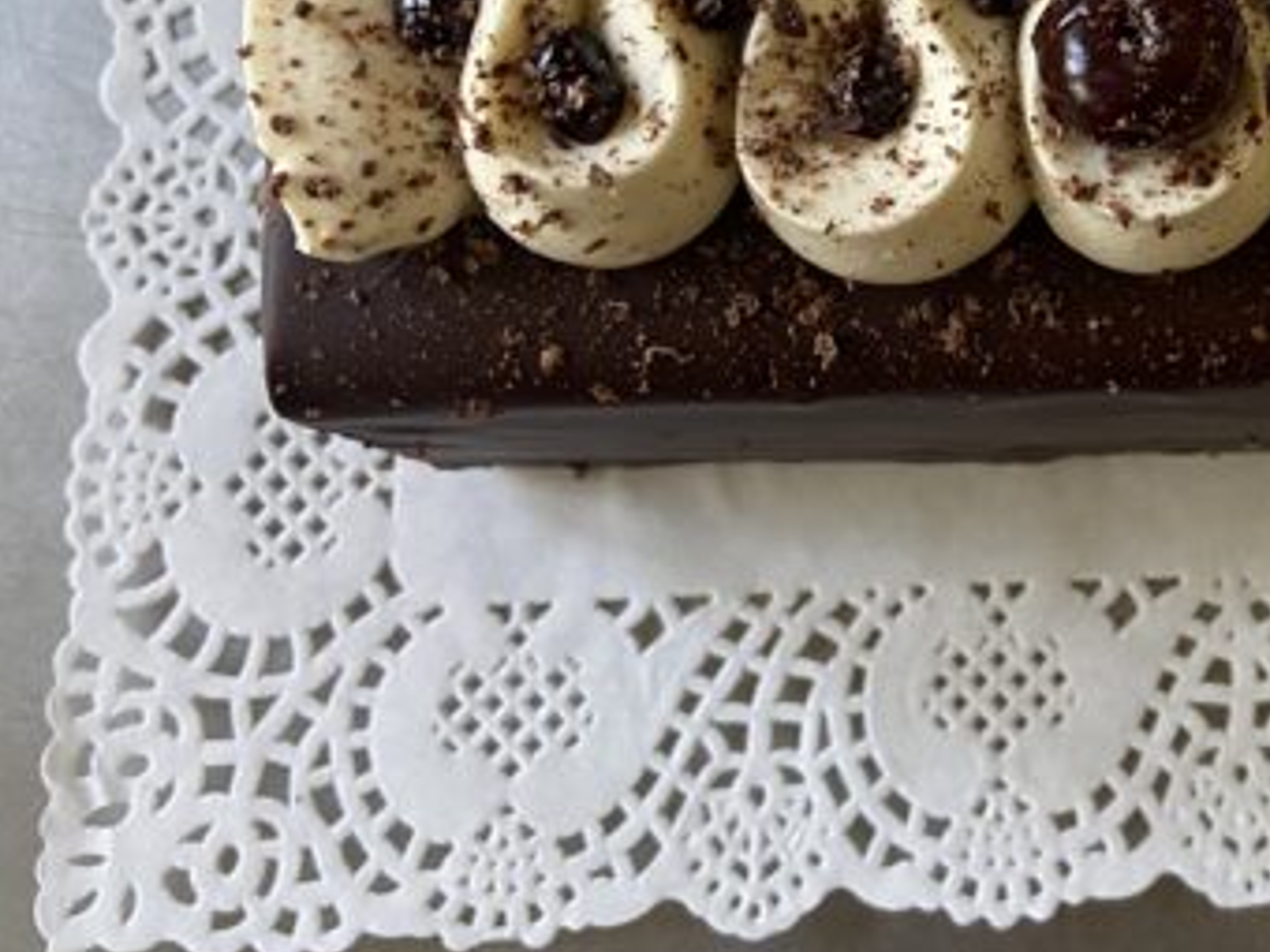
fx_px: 1871
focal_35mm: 51
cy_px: 187
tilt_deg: -81.9
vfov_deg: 28.0
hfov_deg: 35.5
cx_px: 1122
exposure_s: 1/60
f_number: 1.8
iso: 160
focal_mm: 4.25
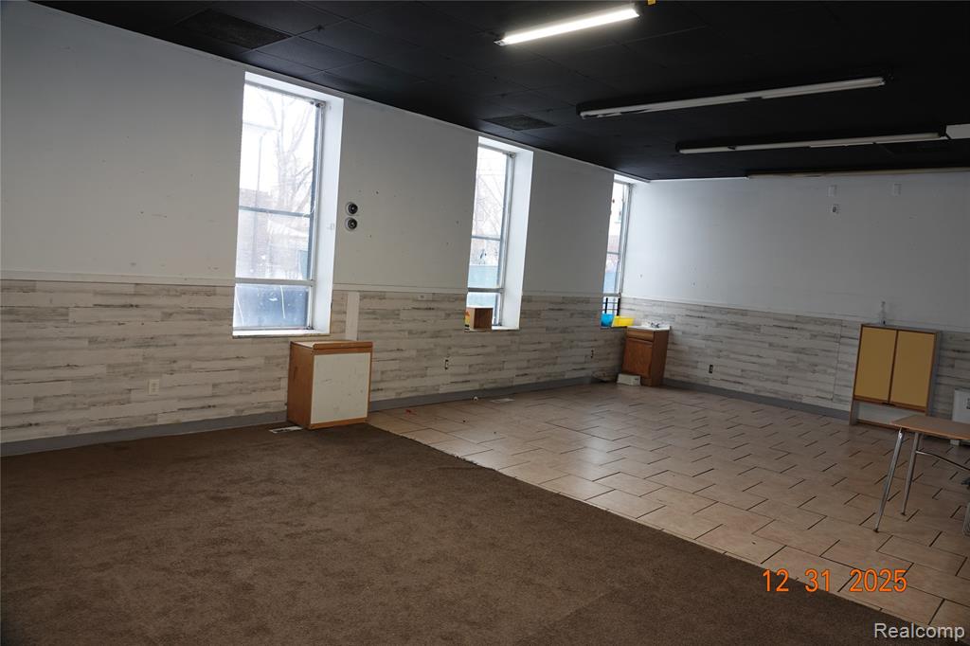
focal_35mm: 24
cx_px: 485
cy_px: 323
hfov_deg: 73.8
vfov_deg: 53.1
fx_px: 646
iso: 125
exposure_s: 1/30
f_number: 2.4
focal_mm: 8.8
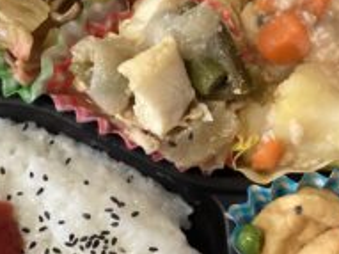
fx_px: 597
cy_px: 138
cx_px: 97
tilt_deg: -76.8
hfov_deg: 31.3
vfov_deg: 24.0
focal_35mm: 61
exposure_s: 1/60
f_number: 2.4
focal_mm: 3.3
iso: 320
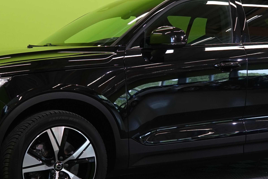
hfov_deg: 24.5
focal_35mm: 83
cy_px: 93
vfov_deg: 16.4
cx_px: 133
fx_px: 618
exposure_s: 1/40
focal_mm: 33
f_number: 6.3
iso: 500
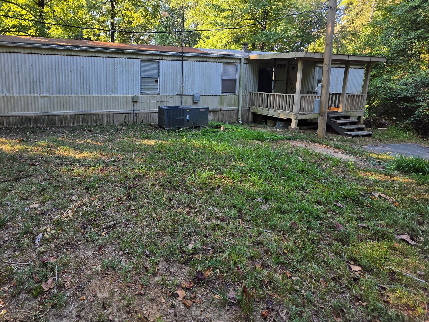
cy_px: 118
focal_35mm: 17
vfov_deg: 73.3
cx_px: 160
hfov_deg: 89.1
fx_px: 211
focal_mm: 2.2
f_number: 1.9
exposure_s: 1/243
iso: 32
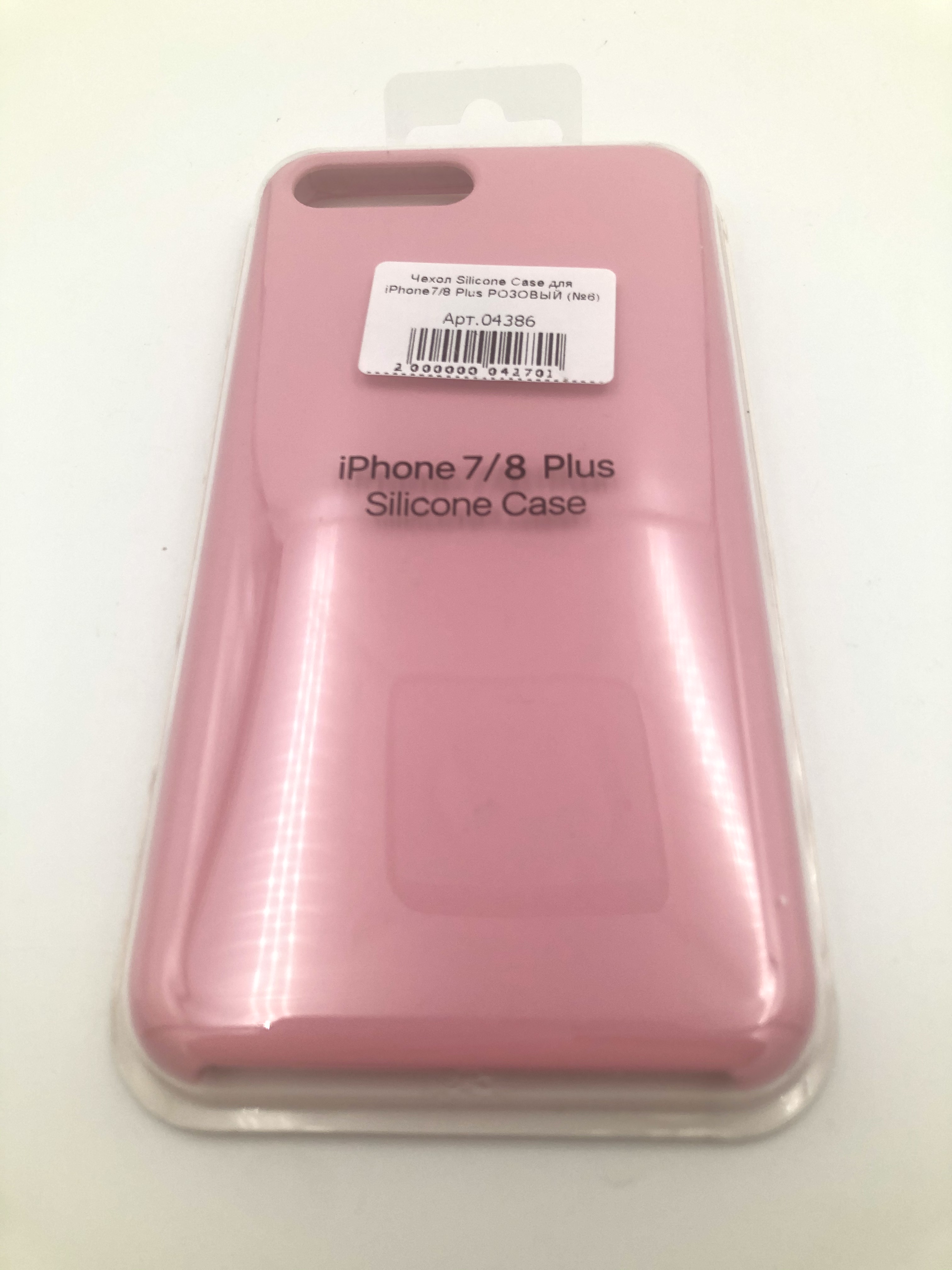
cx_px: 476
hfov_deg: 49.7
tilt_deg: -62.3
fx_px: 1027
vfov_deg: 63.4
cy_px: 635
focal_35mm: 28
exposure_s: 1/666
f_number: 1.8
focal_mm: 3.99
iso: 20
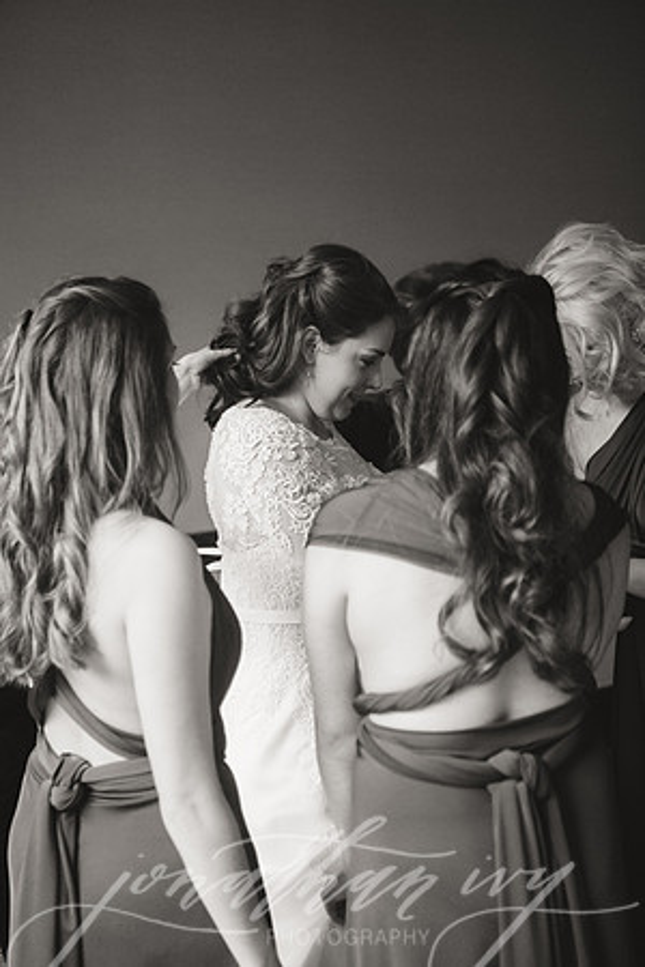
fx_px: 1397
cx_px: 322
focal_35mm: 52
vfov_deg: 38.2
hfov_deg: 26.0
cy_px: 484
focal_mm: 52
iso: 2000
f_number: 2.8
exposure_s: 1/100
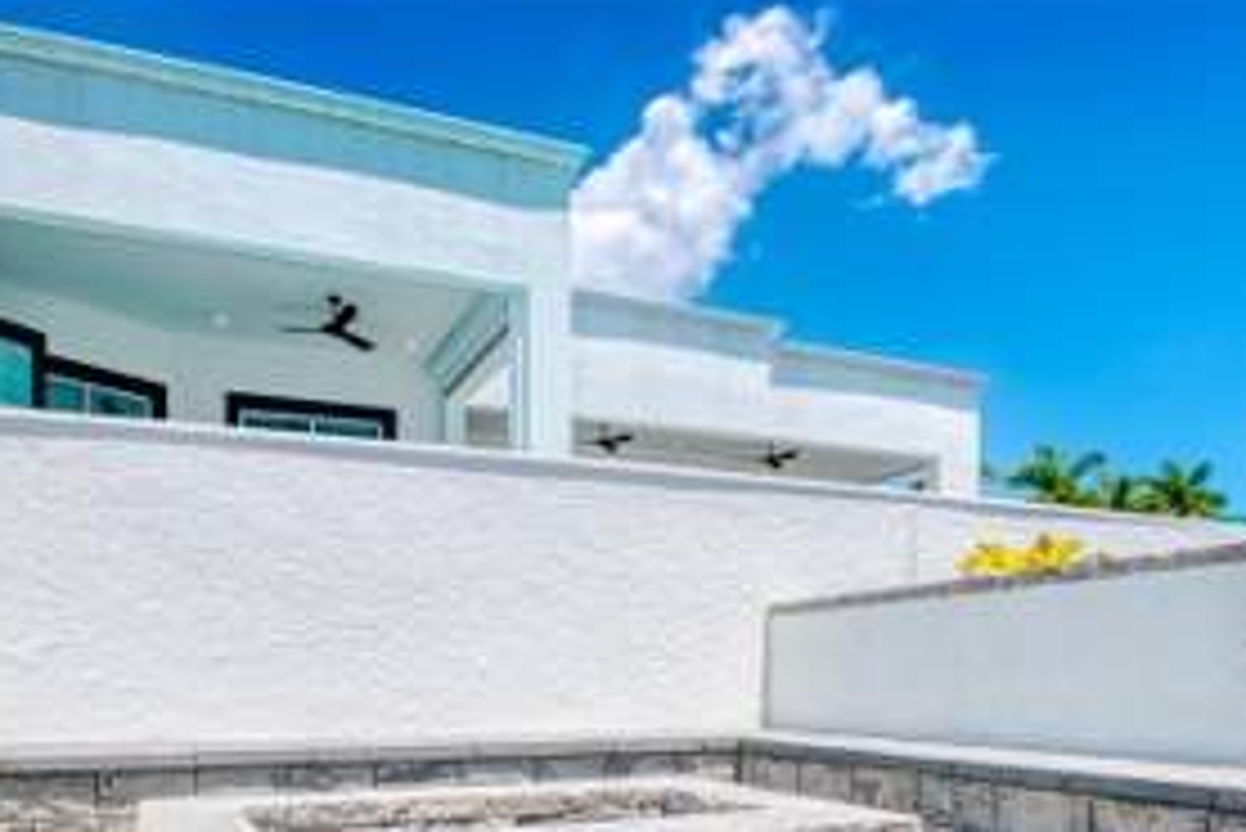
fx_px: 900
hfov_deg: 68.9
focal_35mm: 26
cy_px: 693
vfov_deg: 46.4
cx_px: 522
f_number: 8
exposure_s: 1/1000
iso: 200
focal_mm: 10
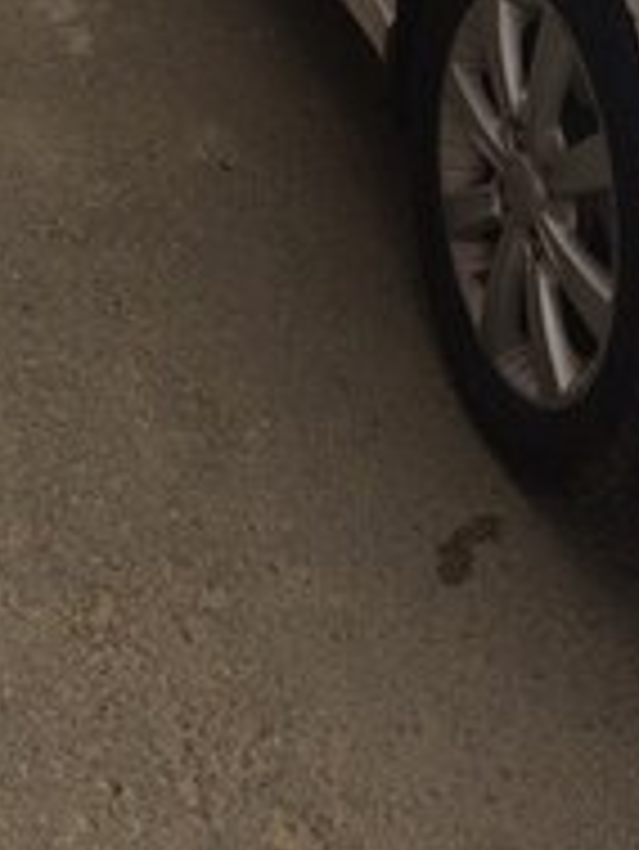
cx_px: 248
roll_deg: -4.9
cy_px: -189
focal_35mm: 76
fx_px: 1868
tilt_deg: -20.0
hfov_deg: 19.4
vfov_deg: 23.3
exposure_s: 1/114
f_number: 2.2
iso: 32
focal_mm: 4.15
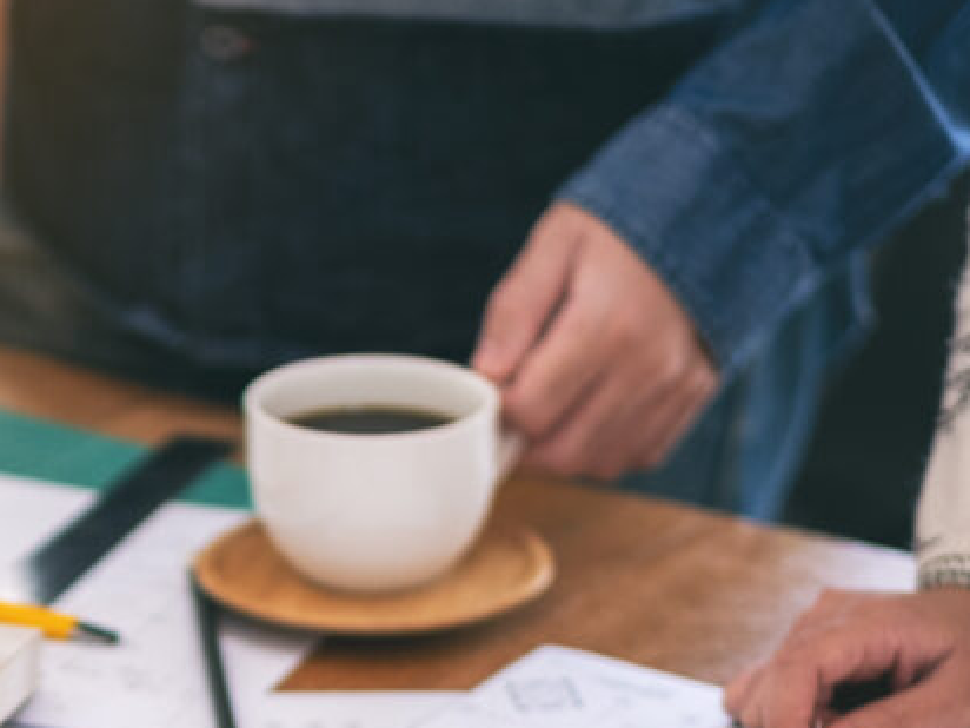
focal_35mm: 201
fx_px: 5632
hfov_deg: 9.8
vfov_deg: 7.4
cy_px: 757
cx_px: 73
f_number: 1.2
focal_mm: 56
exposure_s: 1/300
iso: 100
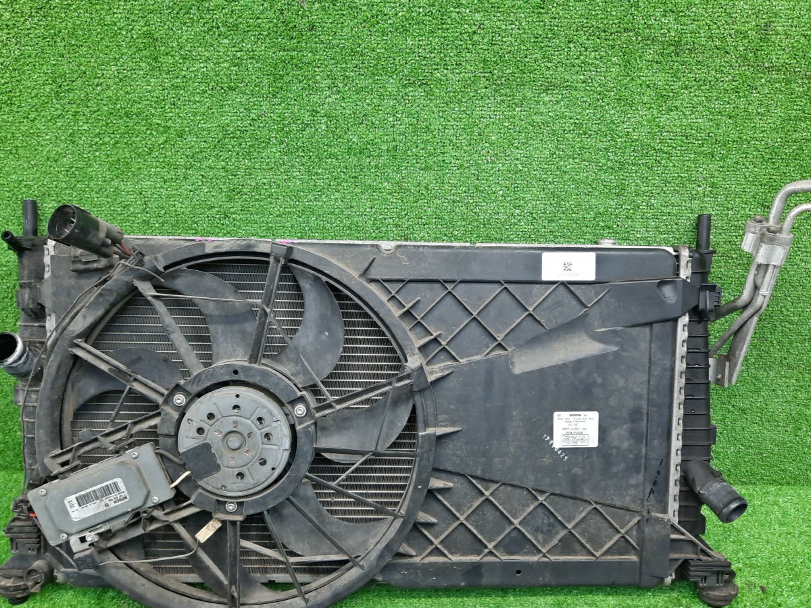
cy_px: 333
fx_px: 703
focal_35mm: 30
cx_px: 421
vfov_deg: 46.7
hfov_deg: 59.9
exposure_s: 1/50
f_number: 2
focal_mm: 4.6
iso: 125
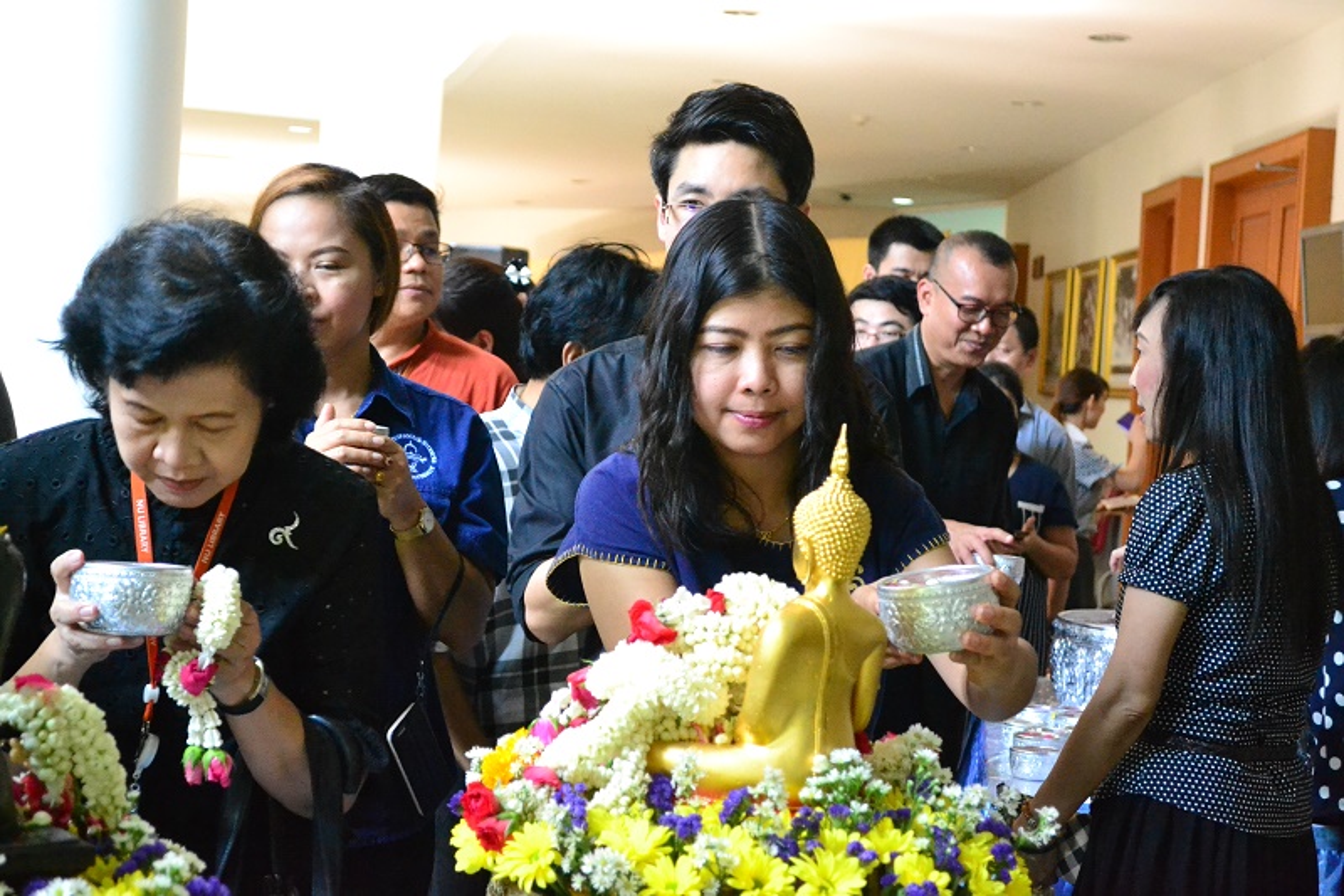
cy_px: 448
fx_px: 2463
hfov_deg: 30.5
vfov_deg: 20.6
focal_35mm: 66
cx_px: 672
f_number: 5.3
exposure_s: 1/100
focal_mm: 44
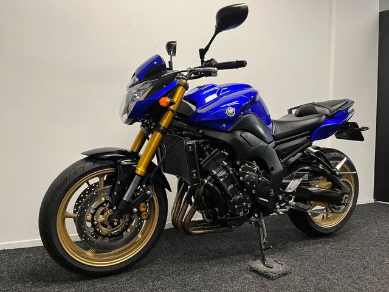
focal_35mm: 26
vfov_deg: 53.1
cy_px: 146
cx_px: 194
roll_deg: -1.5
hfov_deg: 67.3
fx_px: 292
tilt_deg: -1.6
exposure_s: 1/50
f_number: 1.6
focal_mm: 5.1
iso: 100
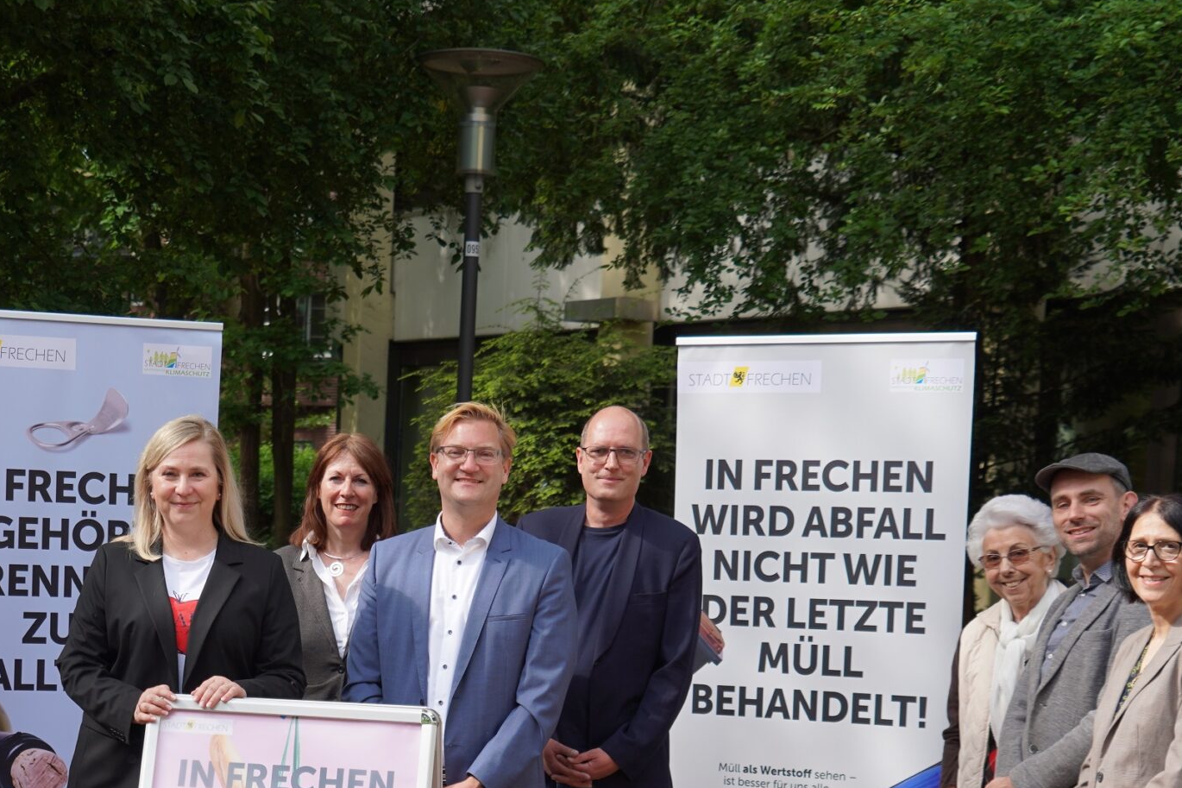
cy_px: 712
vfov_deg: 18.8
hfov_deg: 28.3
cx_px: 392
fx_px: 2331
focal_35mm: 71
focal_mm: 38
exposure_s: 1/250
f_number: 4.5
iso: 100
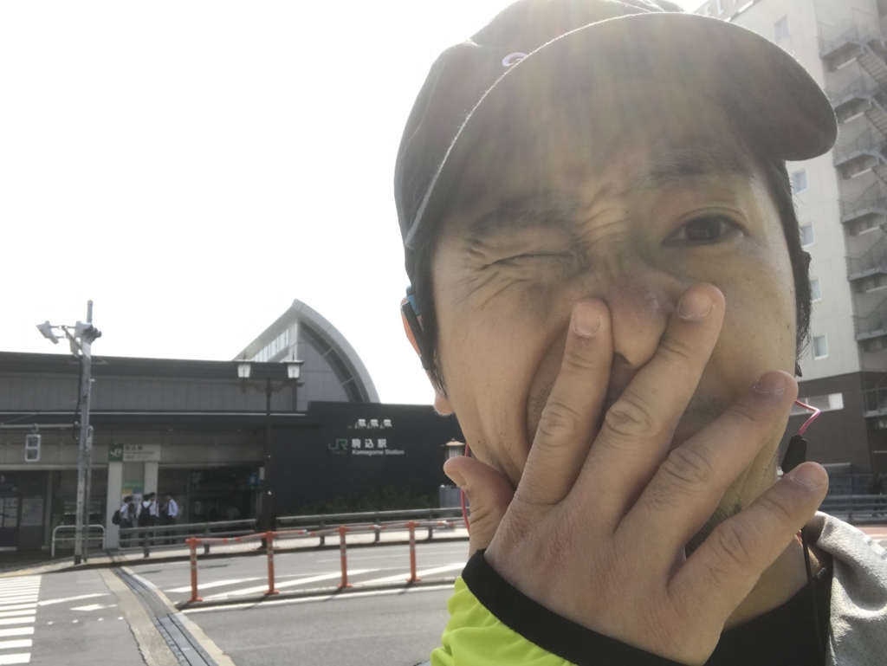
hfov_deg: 56.8
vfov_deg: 44.2
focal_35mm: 32
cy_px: 333
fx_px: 820
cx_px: 444
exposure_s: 1/773
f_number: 2.2
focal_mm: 2.87
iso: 25
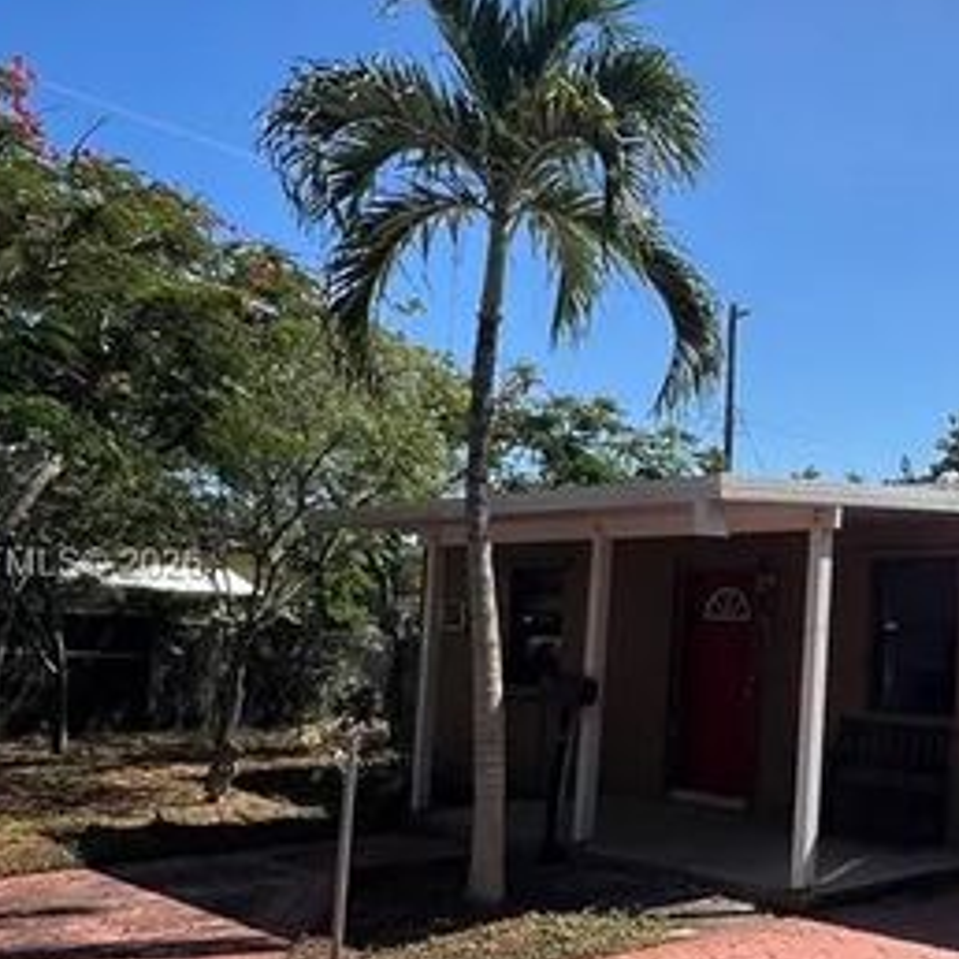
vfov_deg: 43.7
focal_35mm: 38
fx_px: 1191
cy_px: 567
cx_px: 903
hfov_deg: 39.9
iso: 32
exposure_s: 1/1410
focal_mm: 1.57
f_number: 1.8
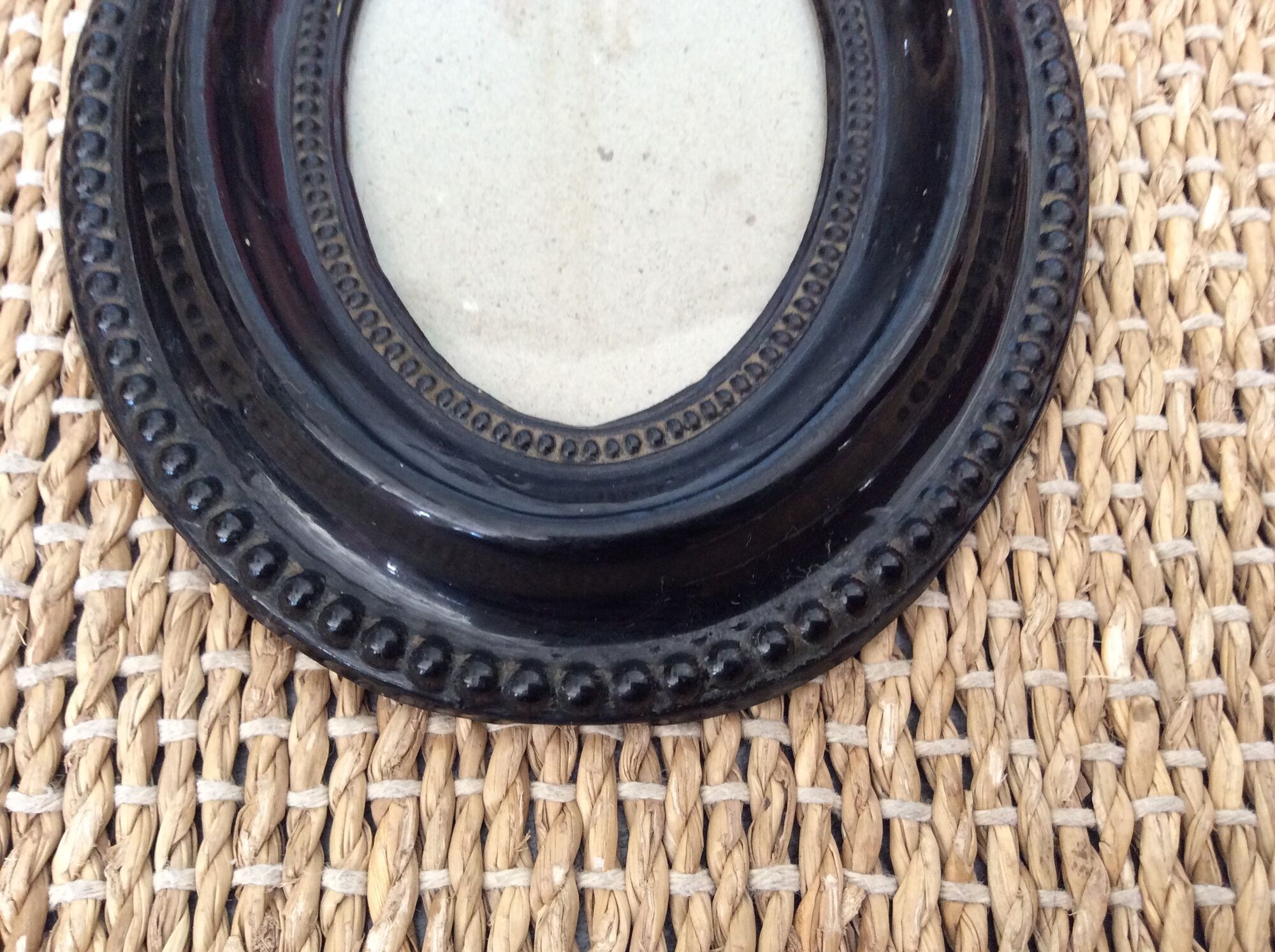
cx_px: 638
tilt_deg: -69.2
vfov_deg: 44.1
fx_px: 1177
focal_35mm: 32
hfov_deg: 56.9
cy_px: 476
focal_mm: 3.3
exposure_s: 1/25
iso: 125
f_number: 2.4
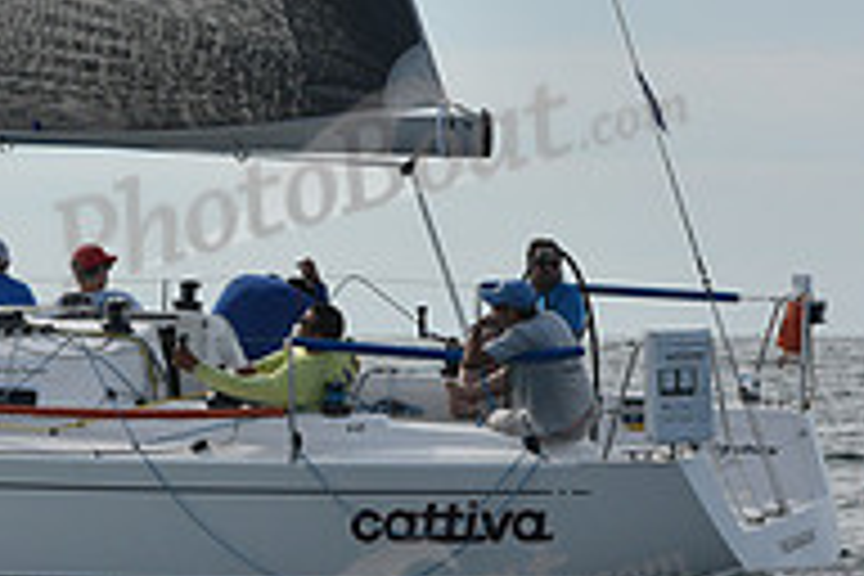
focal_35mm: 318
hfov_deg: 6.4
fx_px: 7631
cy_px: 2
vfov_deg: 4.3
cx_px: -176
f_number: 10
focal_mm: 105
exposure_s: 1/1000
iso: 320
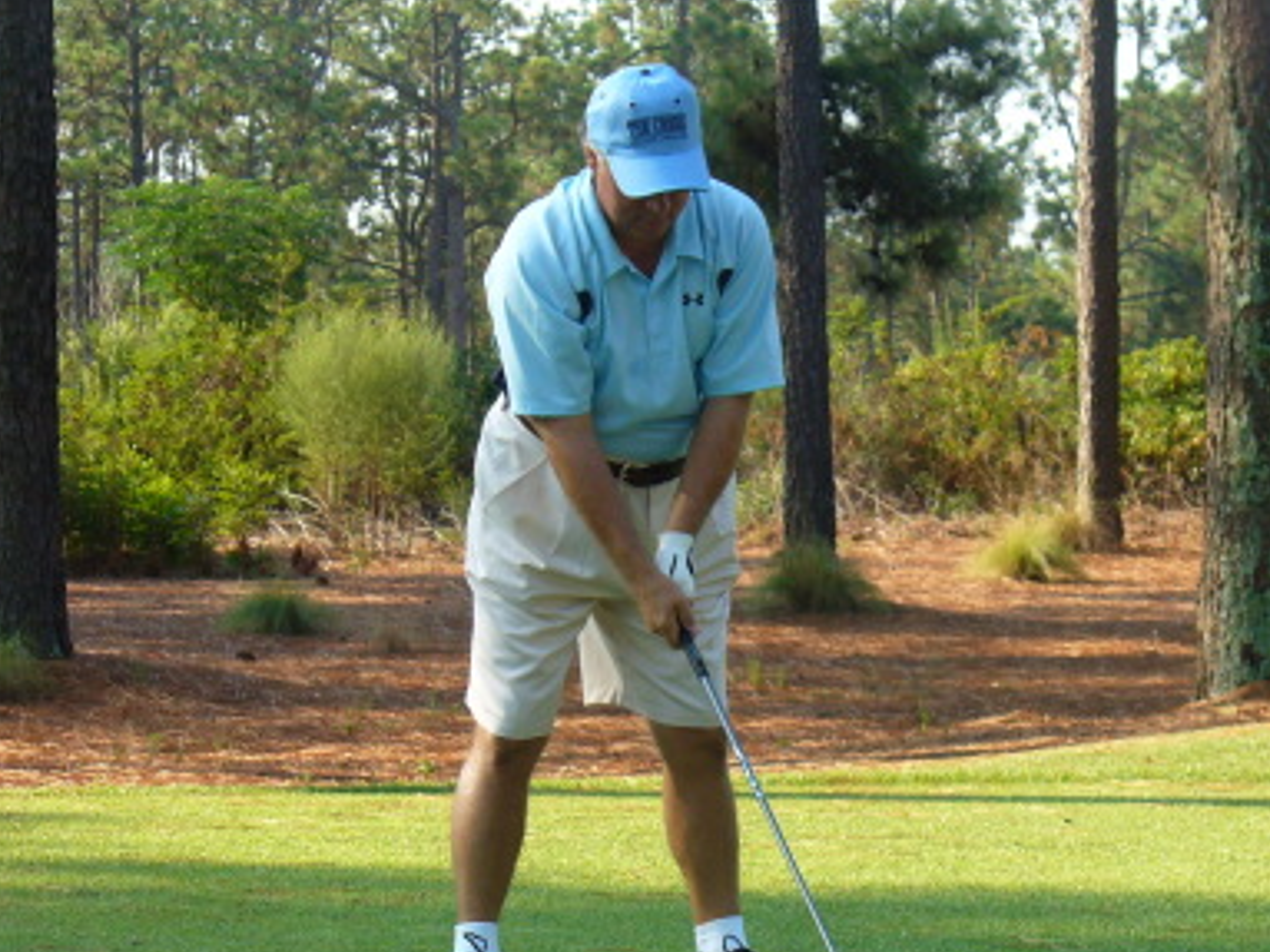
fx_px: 5391
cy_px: 547
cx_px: 796
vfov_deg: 10.1
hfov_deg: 13.4
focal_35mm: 147
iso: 80
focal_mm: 14.5
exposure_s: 1/200
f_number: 3.4
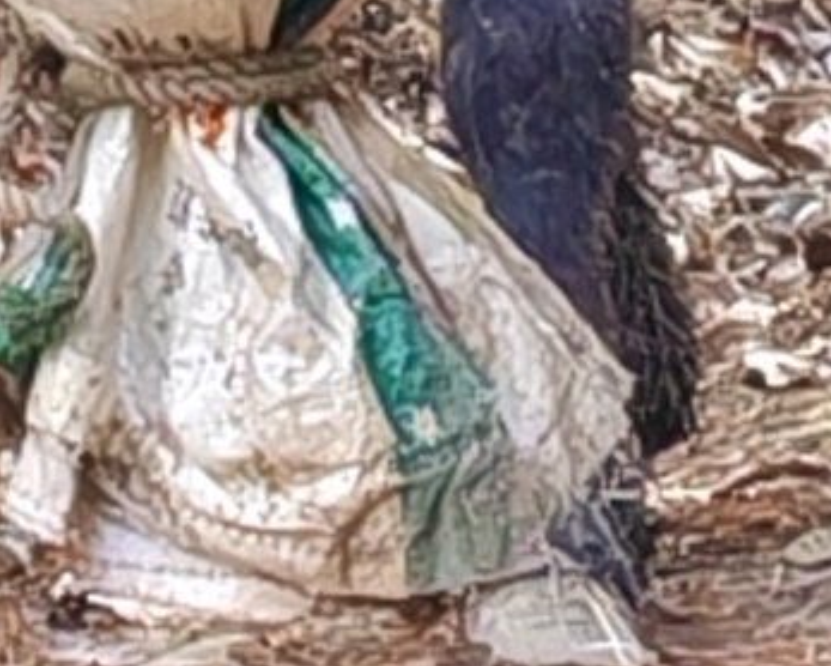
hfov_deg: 3.8
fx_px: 12476
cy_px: -1695
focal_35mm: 507
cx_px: -541
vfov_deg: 3.0
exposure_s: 1/100
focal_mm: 5.52
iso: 50
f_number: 1.95
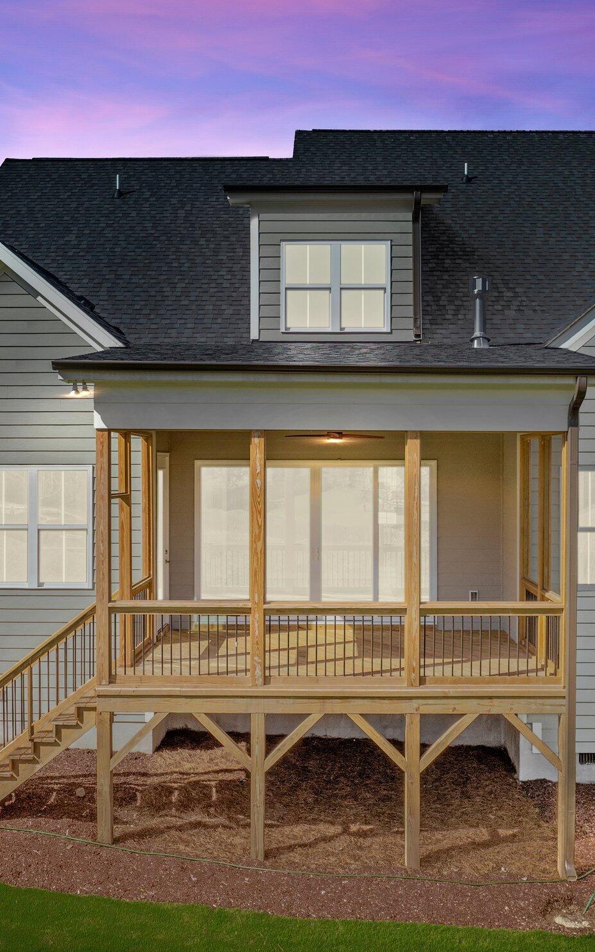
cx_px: 318
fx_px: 908
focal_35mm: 35
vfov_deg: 55.3
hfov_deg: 36.3
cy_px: 469
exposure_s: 1/500
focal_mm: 12.29
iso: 150
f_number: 2.8
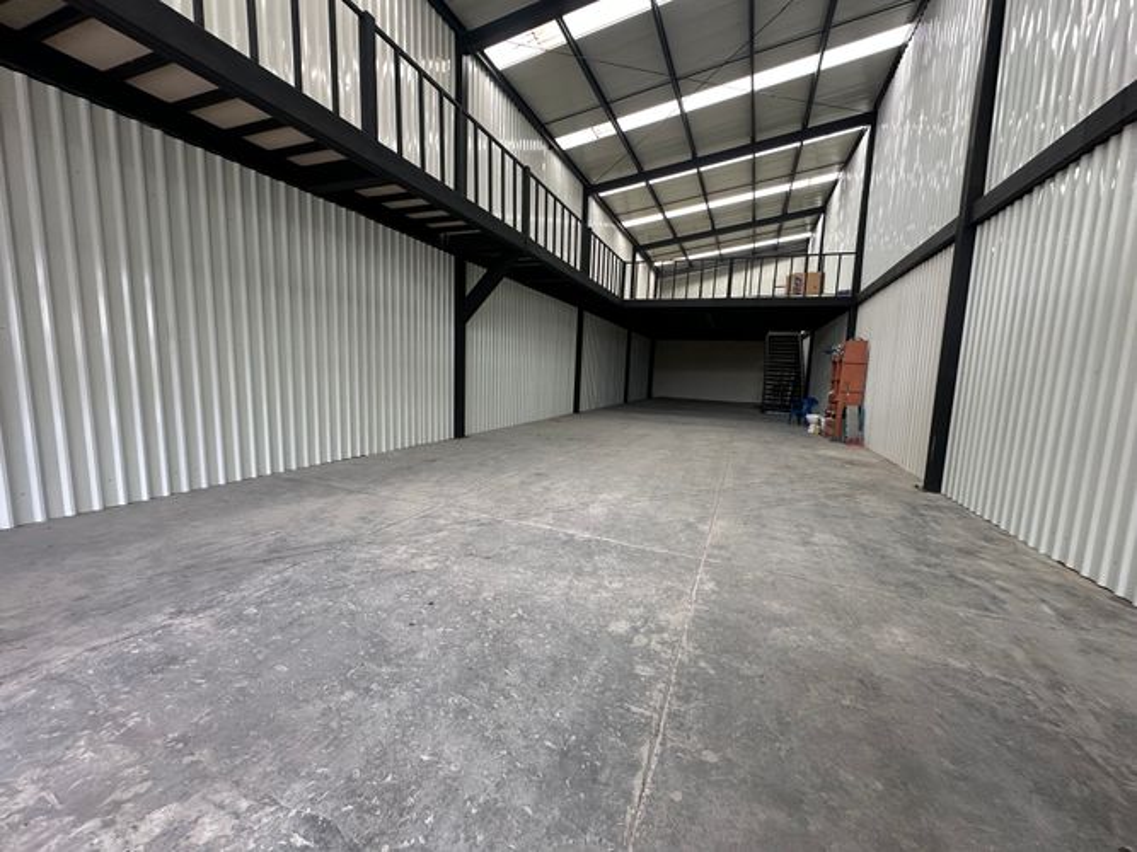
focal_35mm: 14
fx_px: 460
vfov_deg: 85.7
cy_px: 426
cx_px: 568
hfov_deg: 102.1
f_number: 2.2
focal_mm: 2.22
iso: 125
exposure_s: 1/99
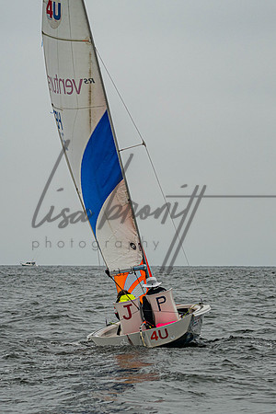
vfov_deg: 11.6
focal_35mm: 178
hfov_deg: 7.7
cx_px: 145
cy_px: 244
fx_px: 2045
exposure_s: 1/4000
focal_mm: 100
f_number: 5.6
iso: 250
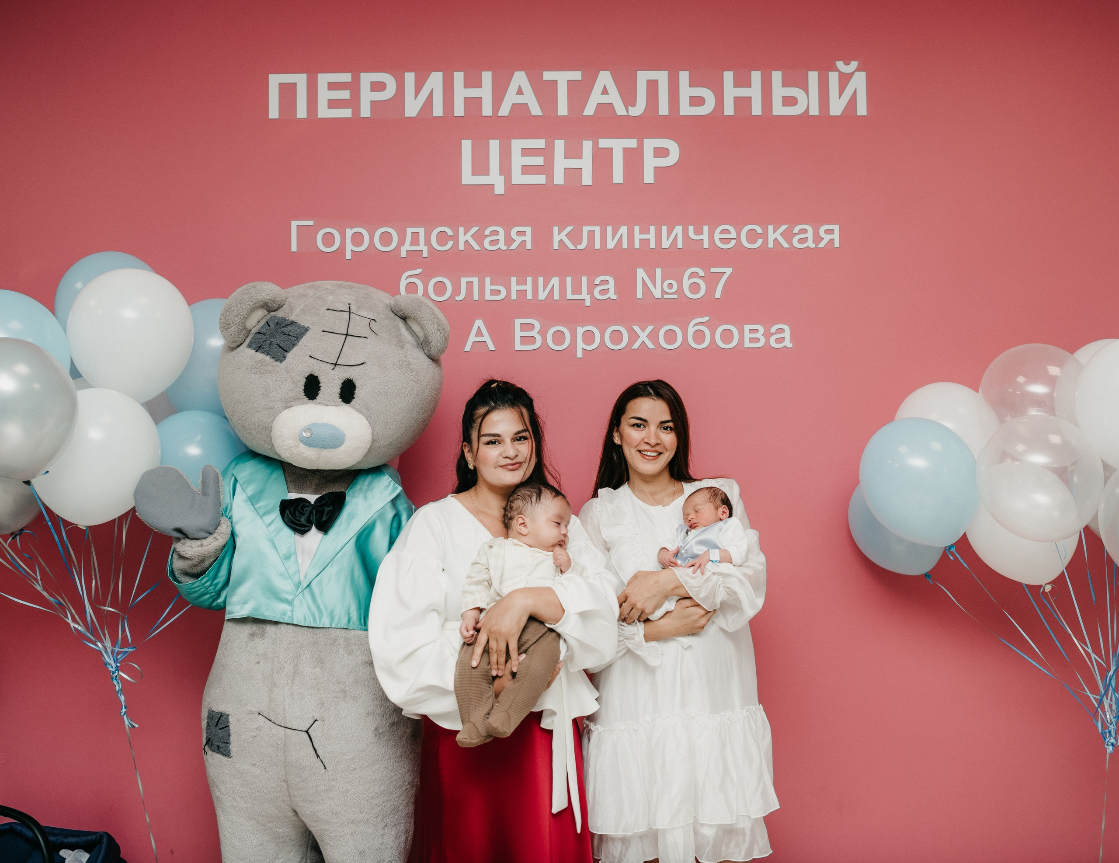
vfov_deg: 45.6
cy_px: 390
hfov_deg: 57.2
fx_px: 1025
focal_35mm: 31
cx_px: 599
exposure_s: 1/160
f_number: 4
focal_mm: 26
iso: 200
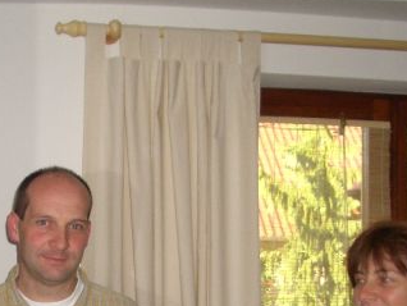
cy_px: 367
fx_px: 1035
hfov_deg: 22.0
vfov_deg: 16.1
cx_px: 87
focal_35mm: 88
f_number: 2.6
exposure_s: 1/60
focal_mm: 5.8
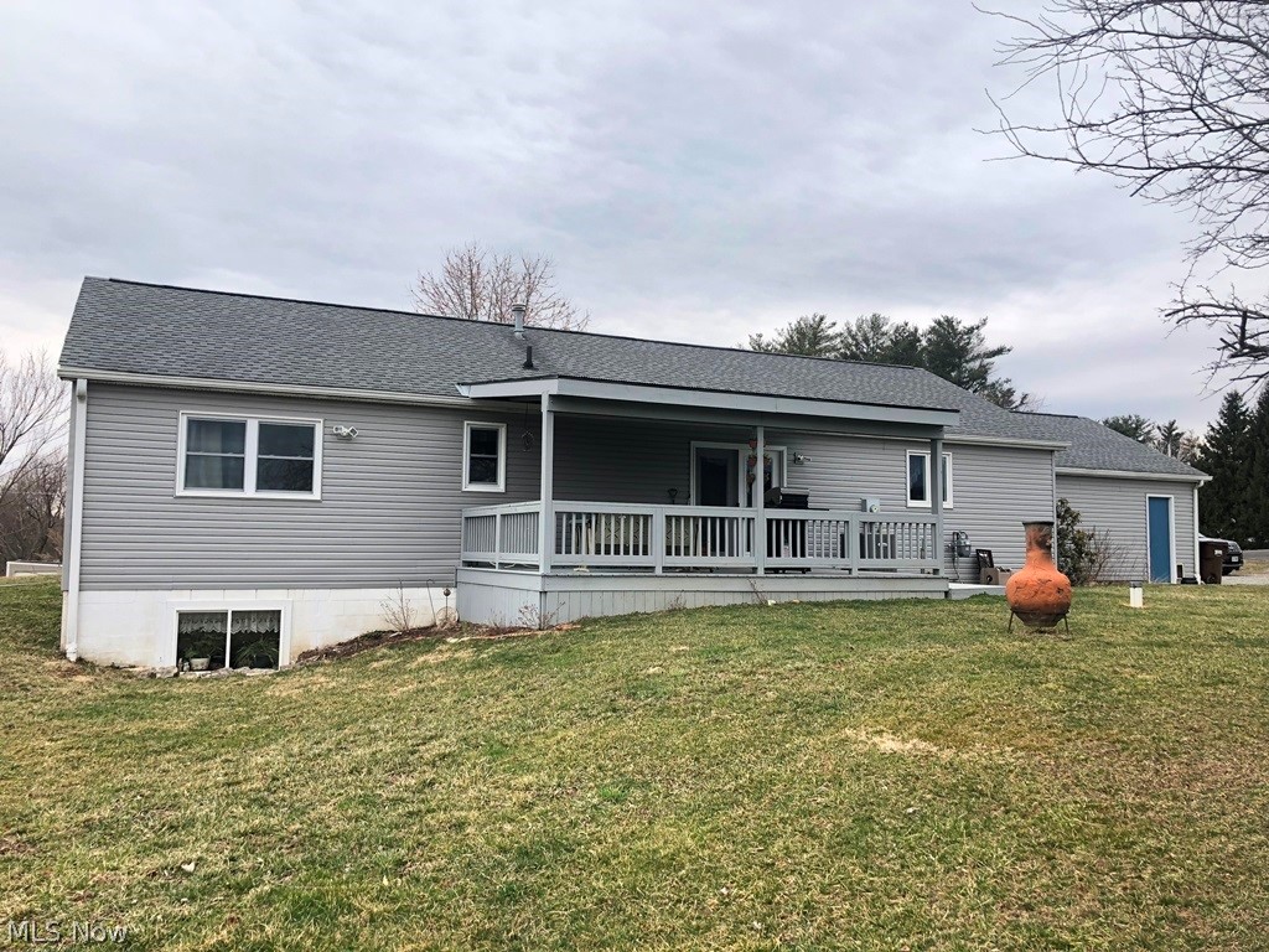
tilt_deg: +2.8
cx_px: 634
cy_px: 476
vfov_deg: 49.7
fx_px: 1026
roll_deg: -1.4
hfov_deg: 63.4
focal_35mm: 28
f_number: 1.8
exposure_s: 1/352
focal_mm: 3.99
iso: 20
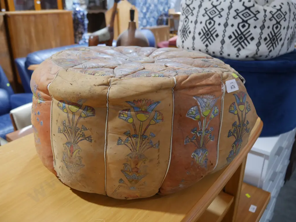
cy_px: 111
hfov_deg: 56.8
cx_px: 148
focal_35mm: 32
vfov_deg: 44.2
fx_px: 274
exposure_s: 1/60
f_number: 3.6
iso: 800
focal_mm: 16
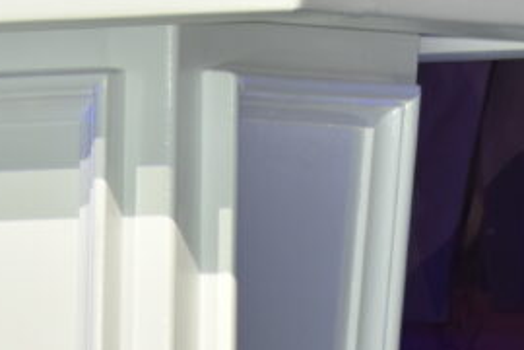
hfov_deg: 2.1
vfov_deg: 1.4
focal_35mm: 995
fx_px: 14482
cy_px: -444
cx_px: 219
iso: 500
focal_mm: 140
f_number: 5.6
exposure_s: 1/60
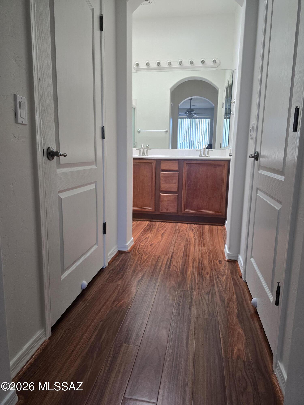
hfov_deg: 58.9
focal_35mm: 23
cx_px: 152
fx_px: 269
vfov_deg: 73.9
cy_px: 202
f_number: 1.7
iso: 160
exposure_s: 1/120
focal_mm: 6.3
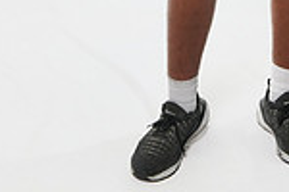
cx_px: 245
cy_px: -221
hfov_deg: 17.0
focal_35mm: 119
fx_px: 956
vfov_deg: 10.4
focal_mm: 39.7
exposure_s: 1/125
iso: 500
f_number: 8
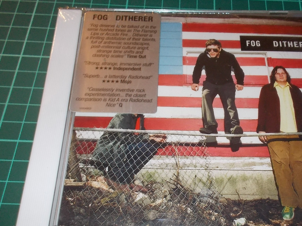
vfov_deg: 35.7
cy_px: 145
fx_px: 349
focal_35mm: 40
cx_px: 190
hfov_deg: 46.4
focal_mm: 4.1
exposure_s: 1/30
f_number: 3.3
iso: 200
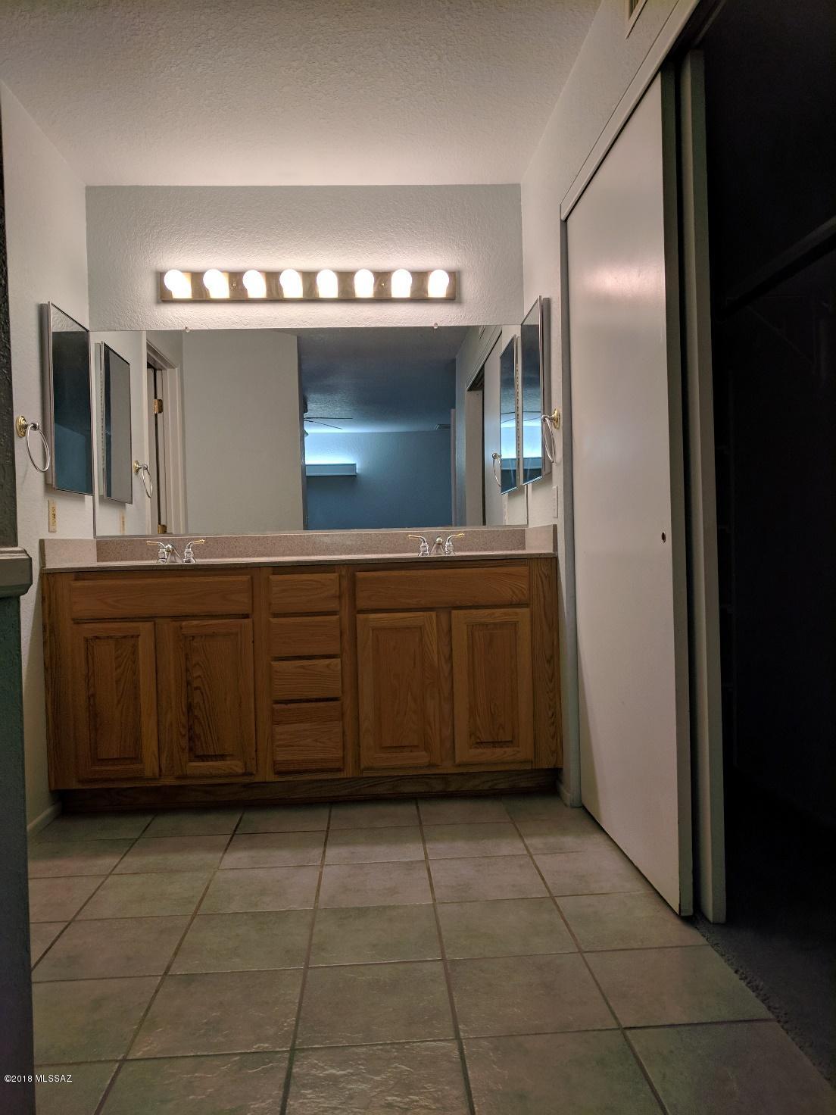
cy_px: 558
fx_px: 837
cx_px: 418
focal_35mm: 26
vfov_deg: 67.3
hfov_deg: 53.1
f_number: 2
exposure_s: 1/120
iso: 59
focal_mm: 4.67
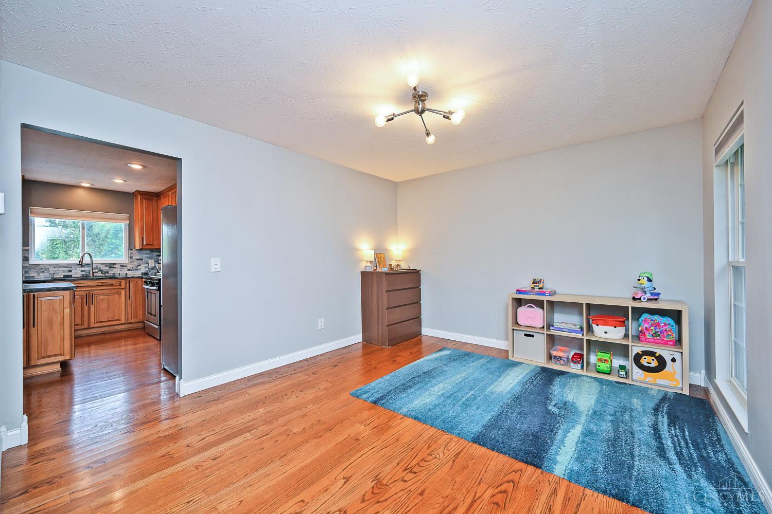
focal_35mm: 14
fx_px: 300
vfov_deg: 81.2
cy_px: 257
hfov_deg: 104.3
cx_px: 386
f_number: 4.5
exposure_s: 1/80
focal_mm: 14
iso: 200
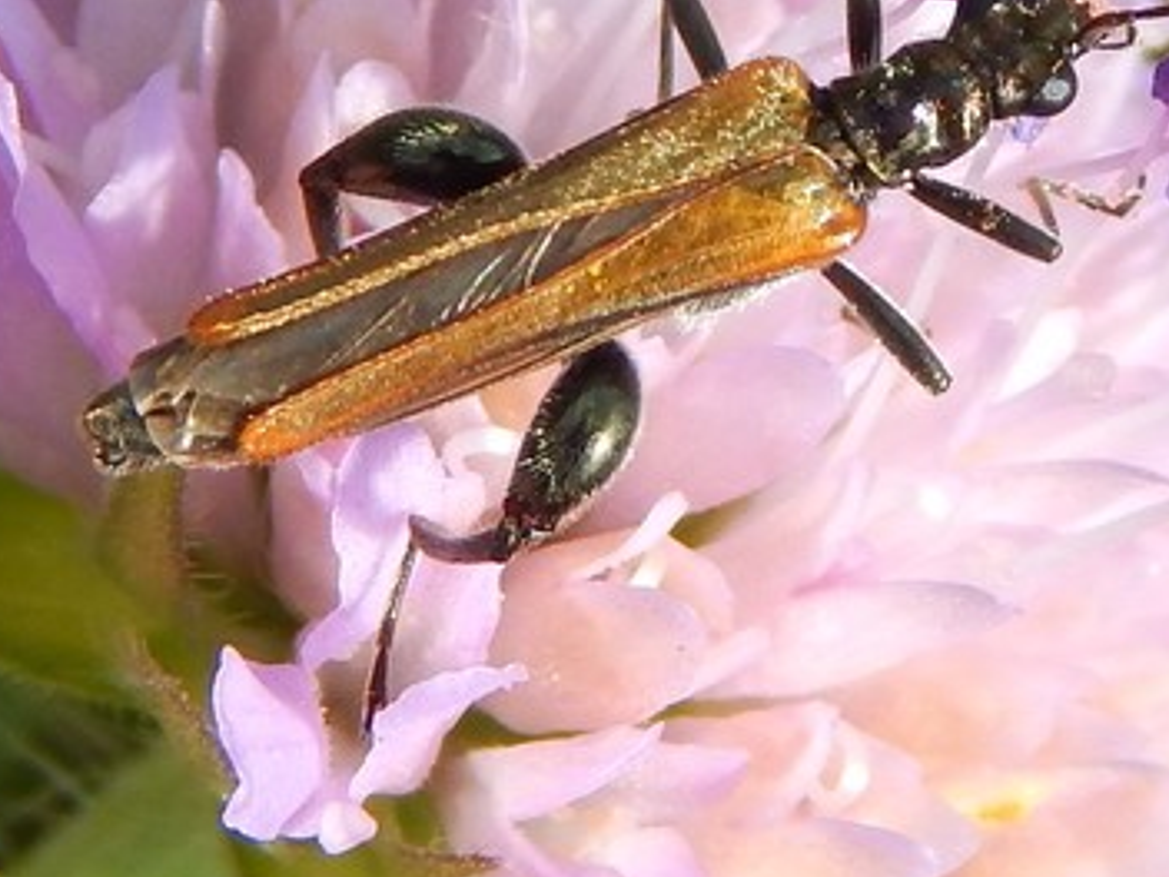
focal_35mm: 206
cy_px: 47
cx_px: 782
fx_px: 6957
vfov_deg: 7.2
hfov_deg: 9.6
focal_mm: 15.3
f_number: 4.3
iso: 125
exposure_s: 1/400
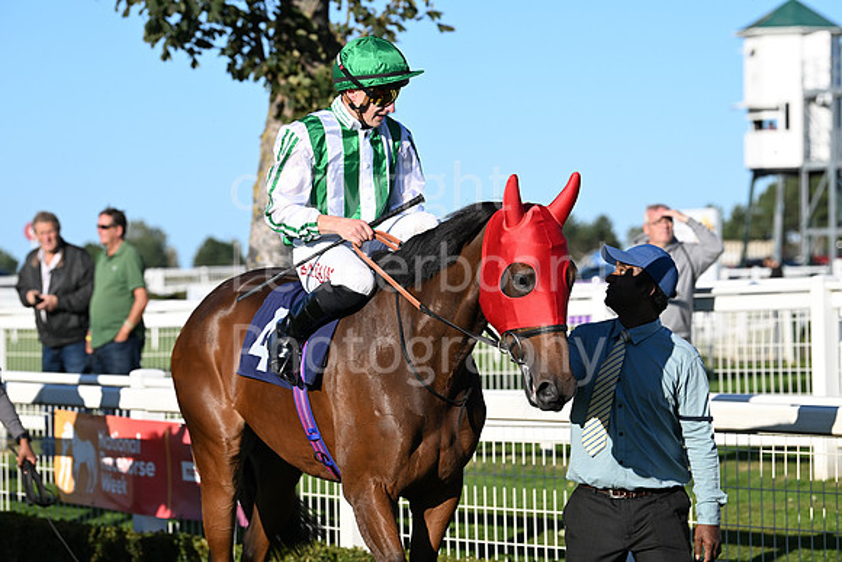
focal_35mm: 145
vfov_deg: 9.5
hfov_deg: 14.2
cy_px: 281
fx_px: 3392
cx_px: 421
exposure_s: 1/2000
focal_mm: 145
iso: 400
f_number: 5.6
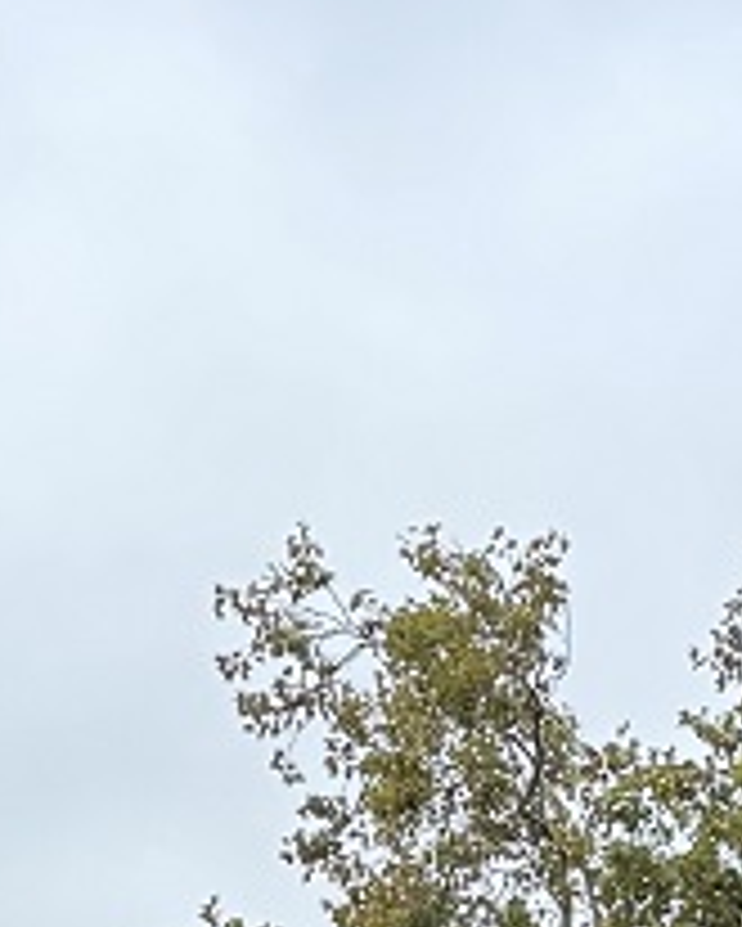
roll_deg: -0.8
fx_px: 3895
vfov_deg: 11.8
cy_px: 1991
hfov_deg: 9.5
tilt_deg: +9.3
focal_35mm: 142
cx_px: 1839
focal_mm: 6.76
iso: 80
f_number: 1.78
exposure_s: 1/414
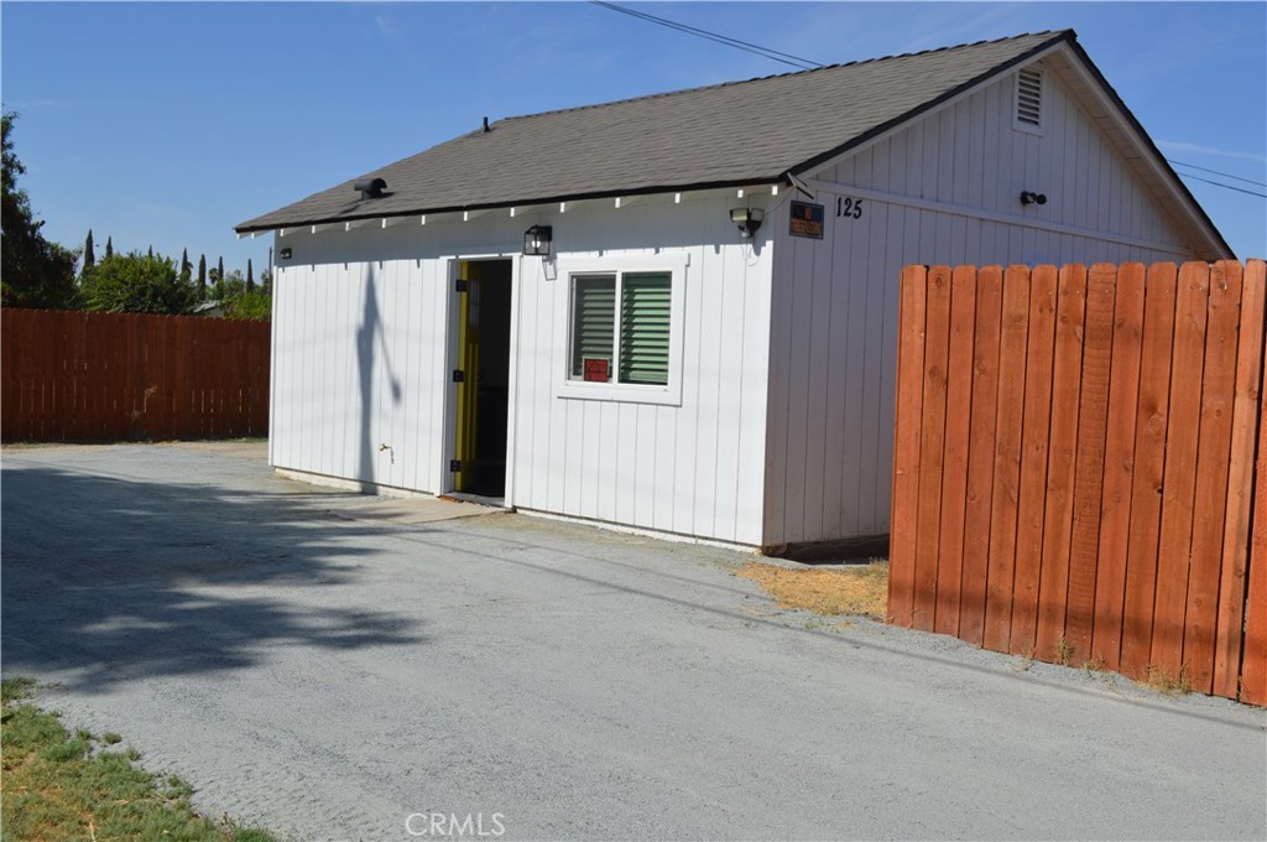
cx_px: 634
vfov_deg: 34.1
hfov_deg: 49.6
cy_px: 421
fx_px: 1371
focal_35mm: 39
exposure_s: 1/320
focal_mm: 26
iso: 100
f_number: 9
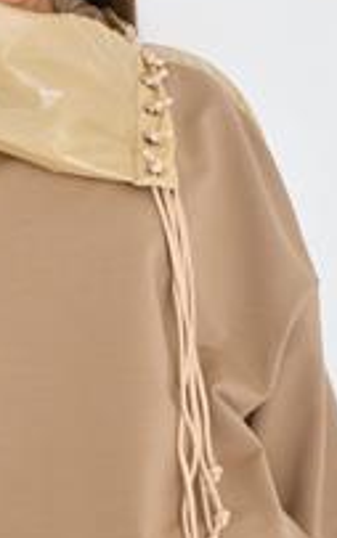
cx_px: 69
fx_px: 1821
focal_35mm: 124
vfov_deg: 16.8
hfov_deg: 10.5
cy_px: 260
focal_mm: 55
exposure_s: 1/125
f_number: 5.6
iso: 100
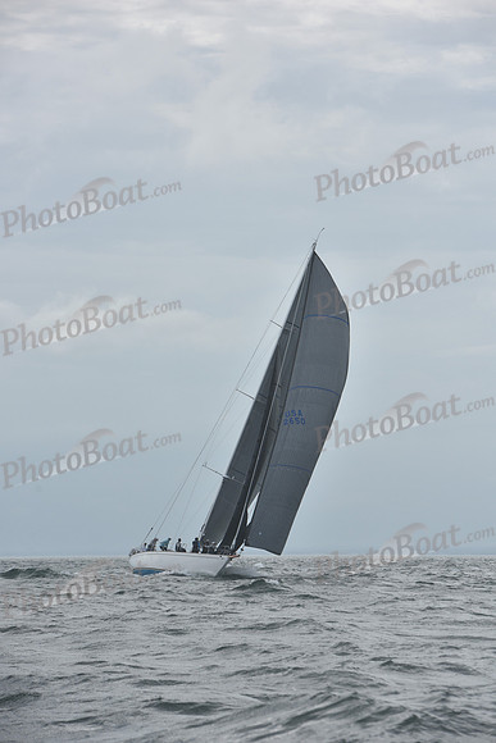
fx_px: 2995
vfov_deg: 14.2
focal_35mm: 145
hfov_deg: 9.5
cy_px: 372
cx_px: 248
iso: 200
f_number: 7.1
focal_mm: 145
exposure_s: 1/1250
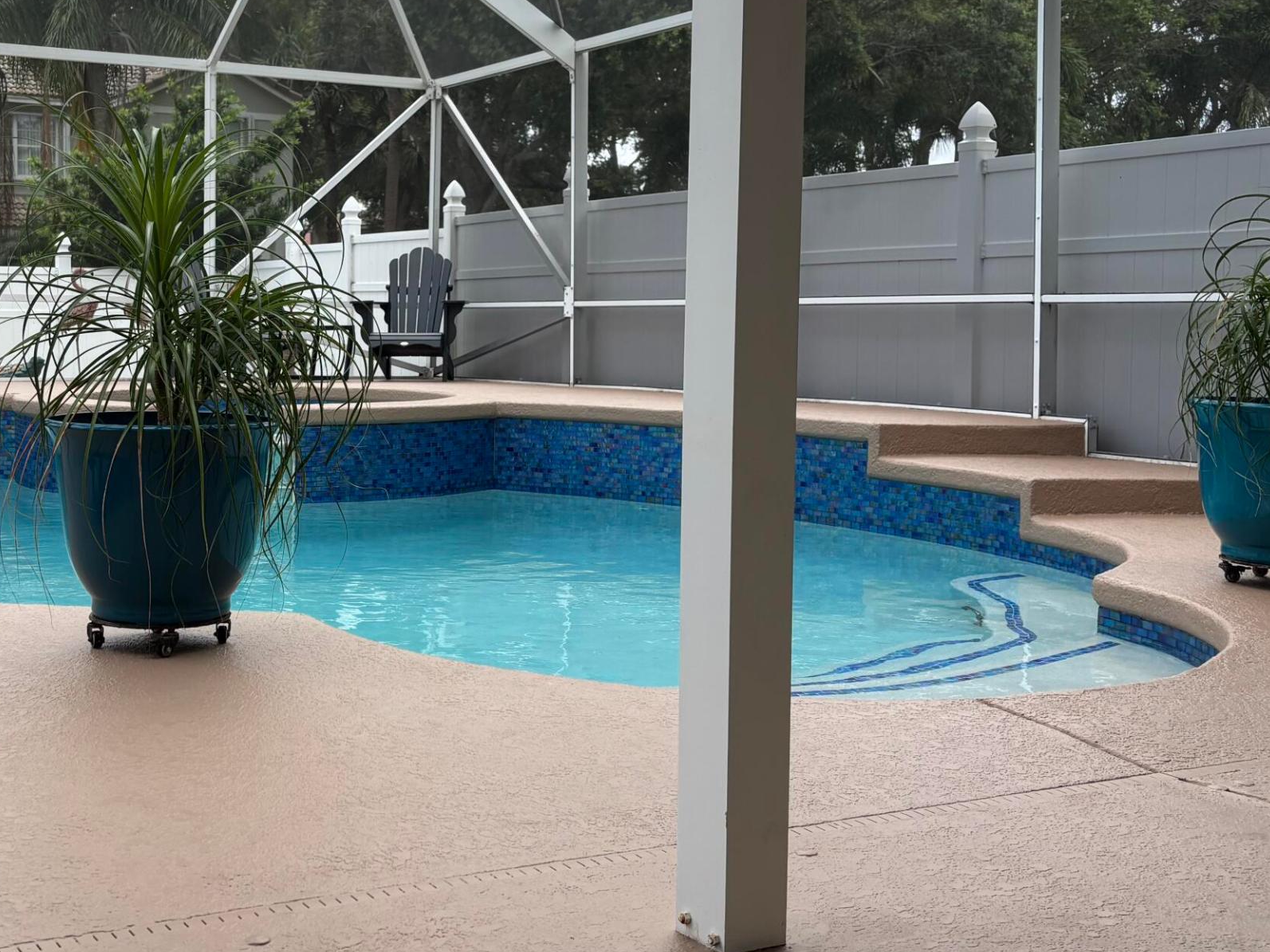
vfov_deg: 30.9
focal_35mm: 47
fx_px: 1724
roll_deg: -0.7
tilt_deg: -4.3
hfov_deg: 39.4
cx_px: 320
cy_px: 430
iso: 50
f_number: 1.6
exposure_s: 1/1092
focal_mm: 5.96
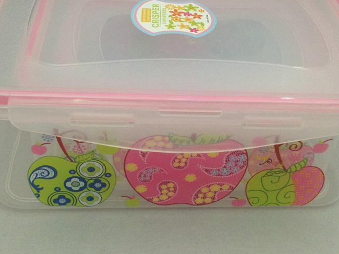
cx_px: 178
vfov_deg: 27.7
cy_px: 69
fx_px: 509
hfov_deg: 36.8
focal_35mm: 52
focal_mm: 4.13
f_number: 2.4
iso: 200
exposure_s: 1/20
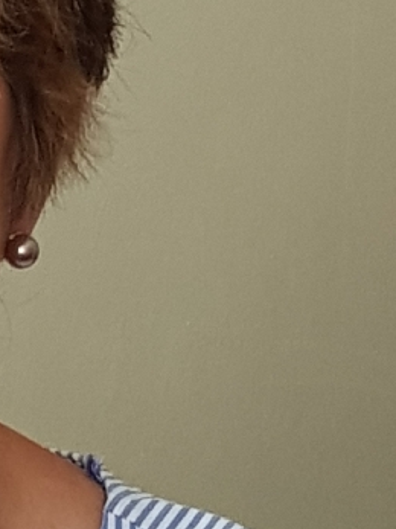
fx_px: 1236
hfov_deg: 16.6
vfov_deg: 24.1
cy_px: 221
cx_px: -198
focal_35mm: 81
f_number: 1.7
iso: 160
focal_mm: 4.2
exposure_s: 1/30
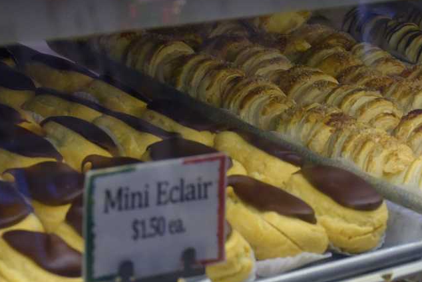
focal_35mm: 113
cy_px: 414
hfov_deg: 18.0
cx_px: 323
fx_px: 1325
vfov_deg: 11.6
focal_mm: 35
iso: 1250
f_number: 4
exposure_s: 1/200
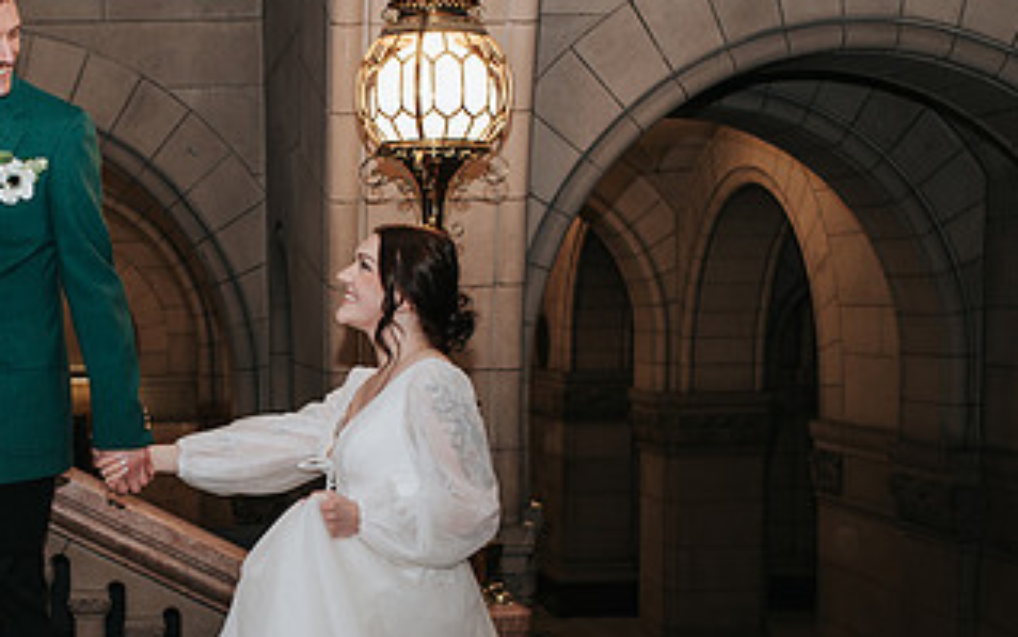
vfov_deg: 19.8
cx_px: 173
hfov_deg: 30.6
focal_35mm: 65
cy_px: 519
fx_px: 1804
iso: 800
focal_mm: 35
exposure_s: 1/200
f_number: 3.5
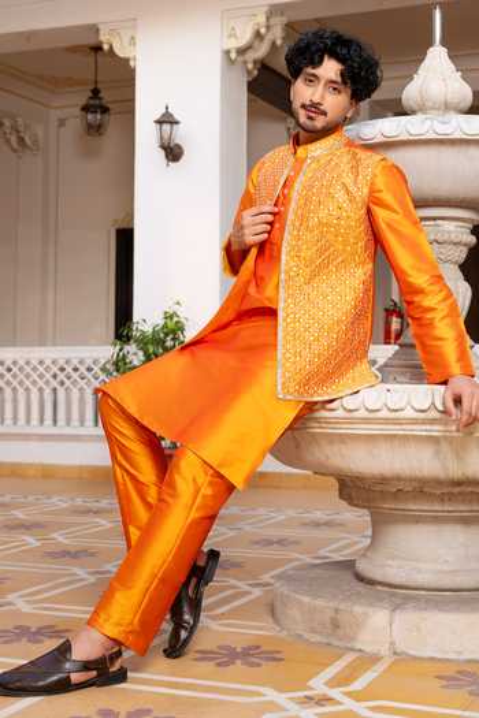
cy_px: 359
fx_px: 738
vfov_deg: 51.9
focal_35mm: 37
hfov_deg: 35.9
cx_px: 240
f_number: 5
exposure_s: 1/160
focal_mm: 37
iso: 100
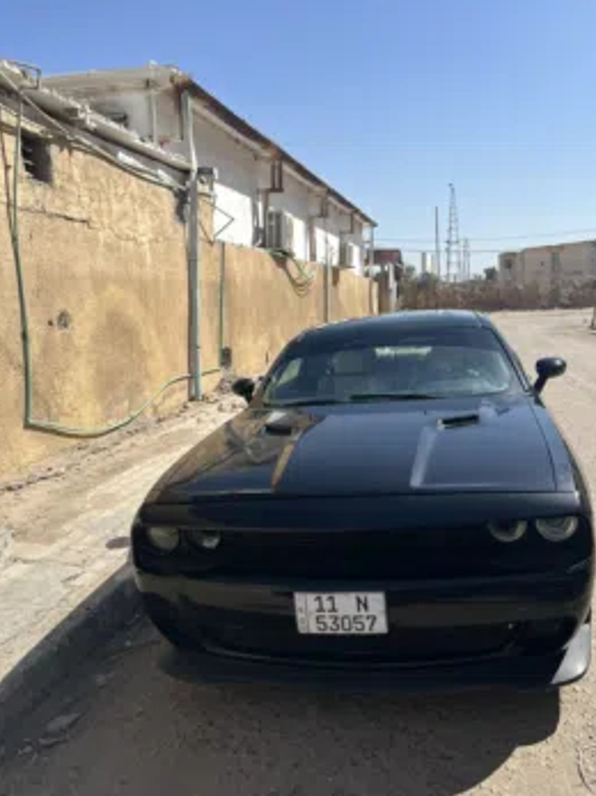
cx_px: 339
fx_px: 689
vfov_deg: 60.0
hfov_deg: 46.6
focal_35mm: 30
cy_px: 390
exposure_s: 1/5076
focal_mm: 5.7
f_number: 1.5
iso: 50
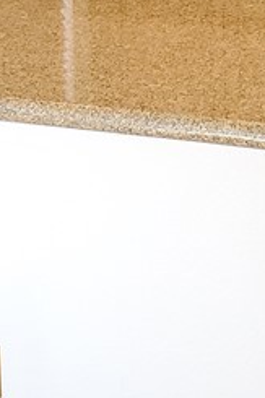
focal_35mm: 113
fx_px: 1249
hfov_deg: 12.0
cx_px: 258
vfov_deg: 17.0
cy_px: -130
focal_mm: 4.3
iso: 200
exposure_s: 1/120
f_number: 2.4
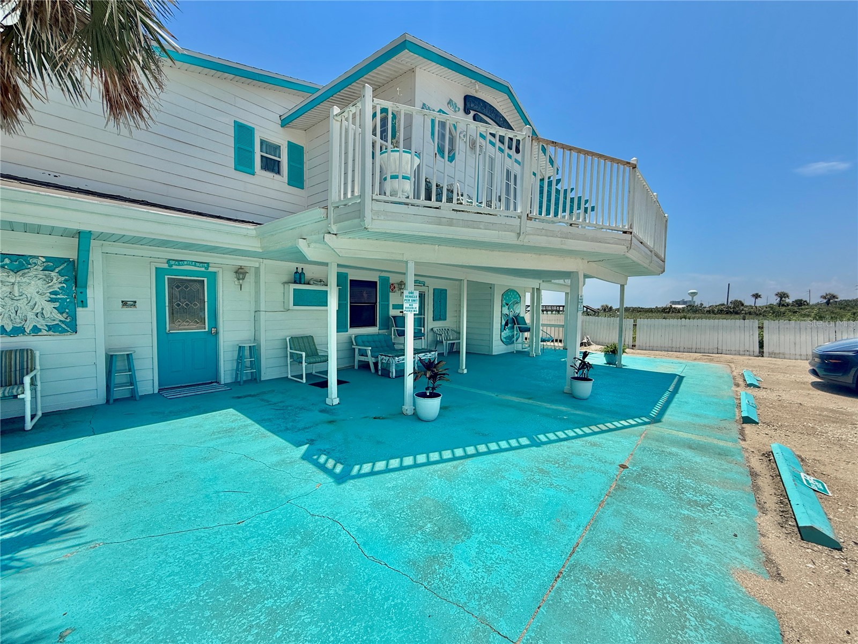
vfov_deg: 85.7
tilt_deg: -1.8
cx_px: 429
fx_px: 347
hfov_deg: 102.1
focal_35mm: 14
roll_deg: -0.6
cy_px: 322
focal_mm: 2.22
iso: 50
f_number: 2.2
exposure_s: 1/2237
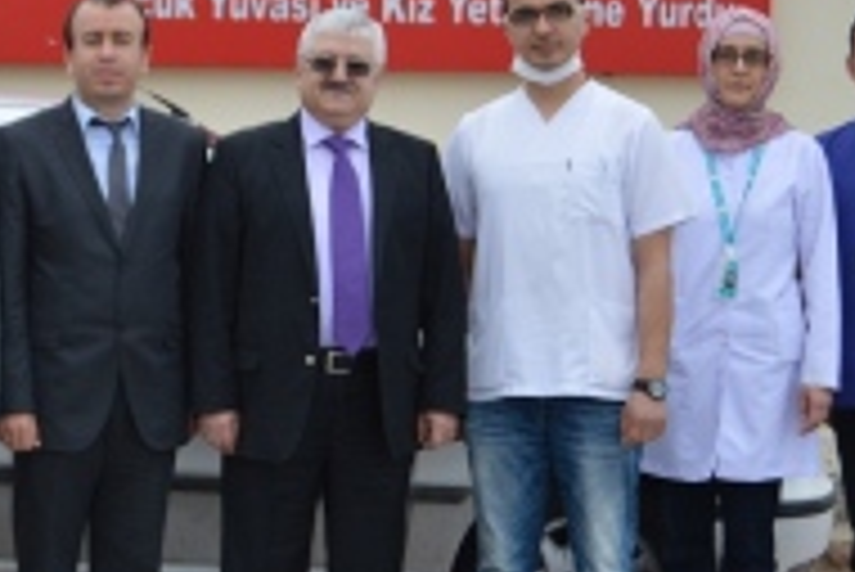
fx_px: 2852
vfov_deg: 11.4
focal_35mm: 120
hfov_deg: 16.7
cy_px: 230
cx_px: 18
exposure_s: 1/1000
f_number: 5
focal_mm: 34
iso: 400
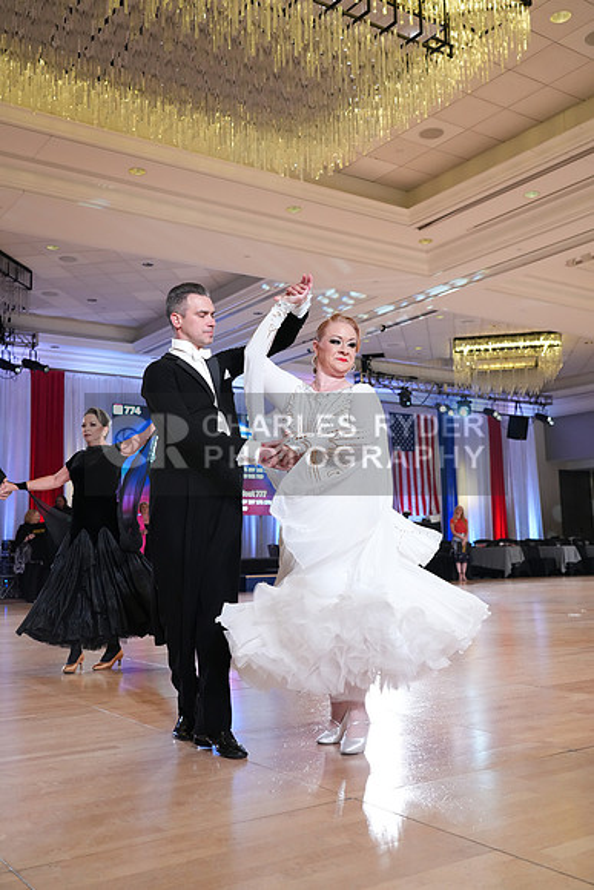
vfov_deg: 55.8
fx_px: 841
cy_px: 445
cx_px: 297
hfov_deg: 38.9
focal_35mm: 34
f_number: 4
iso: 3200
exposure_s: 1/400
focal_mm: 34
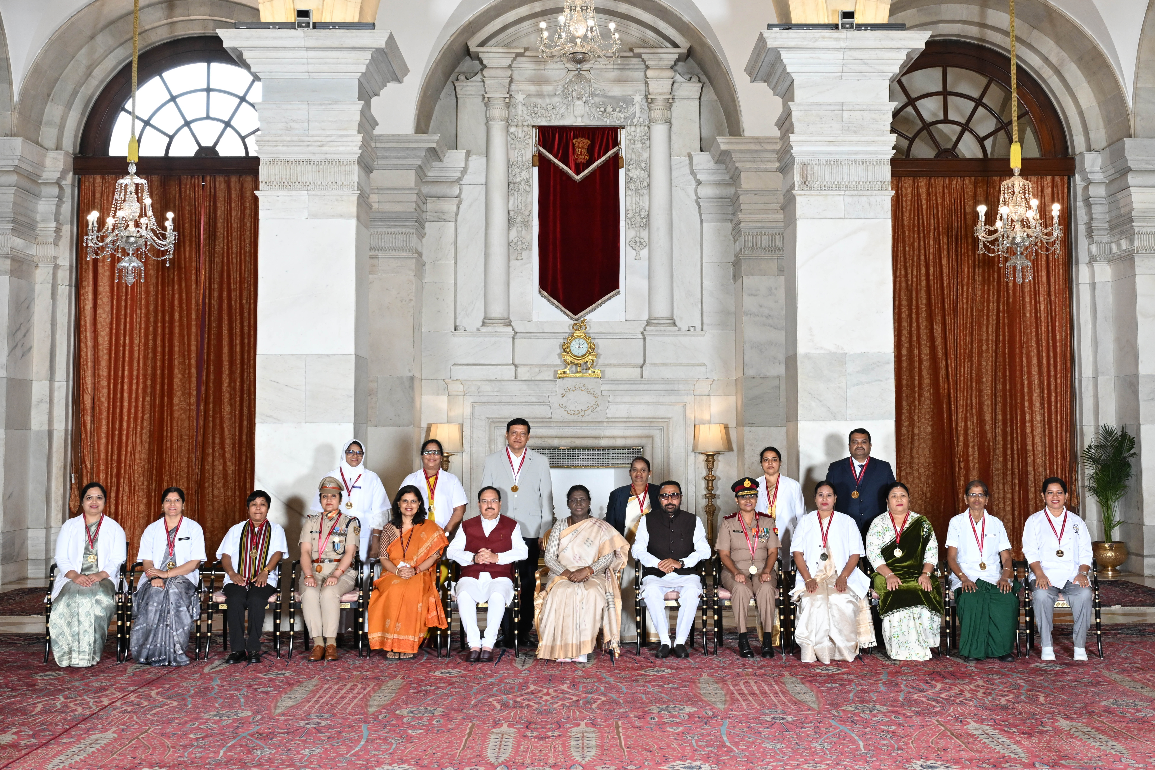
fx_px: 1059
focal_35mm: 33
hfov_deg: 57.2
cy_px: 385
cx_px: 578
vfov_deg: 40.0
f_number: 5
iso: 1000
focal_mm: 33
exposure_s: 1/160
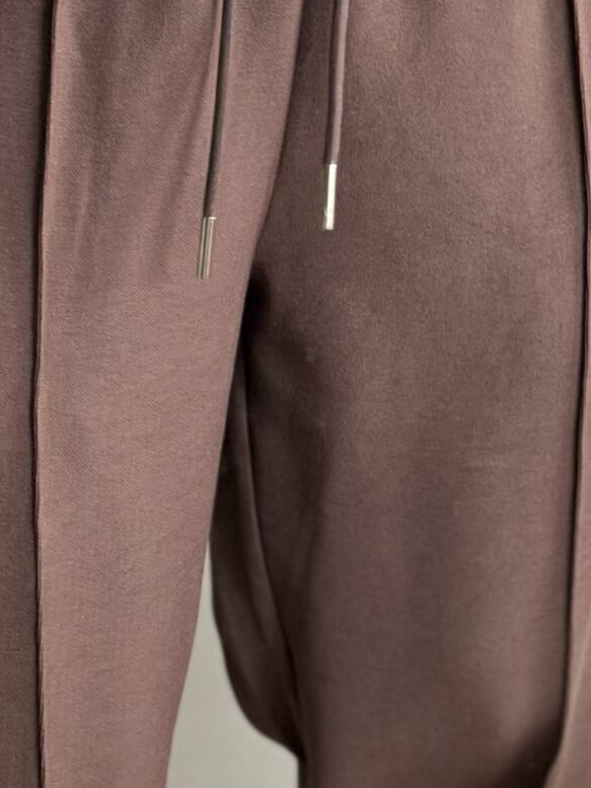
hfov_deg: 9.4
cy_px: 621
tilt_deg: -38.5
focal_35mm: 158
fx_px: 3599
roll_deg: +1.7
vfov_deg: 12.5
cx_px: 186
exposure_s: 1/60
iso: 250
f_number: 1.78
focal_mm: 6.76
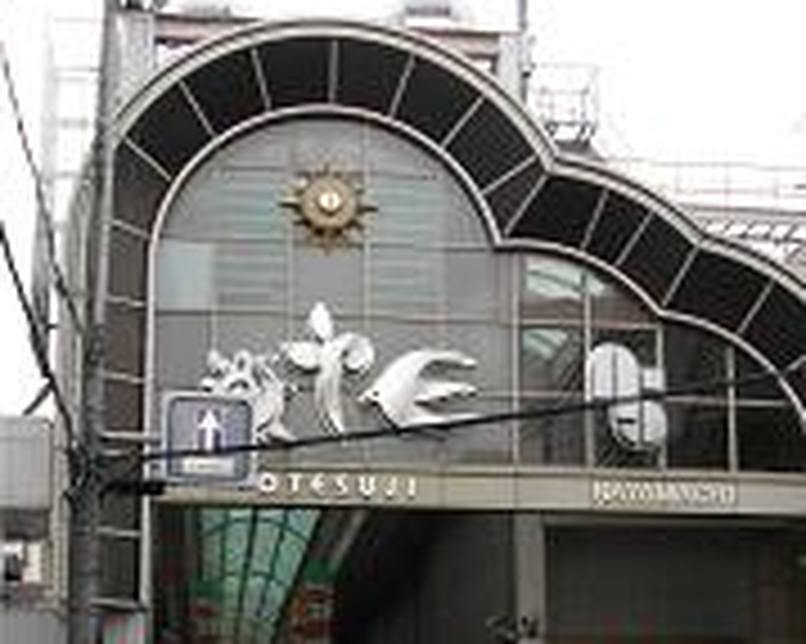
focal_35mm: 68
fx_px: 1621
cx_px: 462
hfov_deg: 27.9
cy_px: 554
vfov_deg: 22.0
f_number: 2.9
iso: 100
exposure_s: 1/160
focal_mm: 5.7
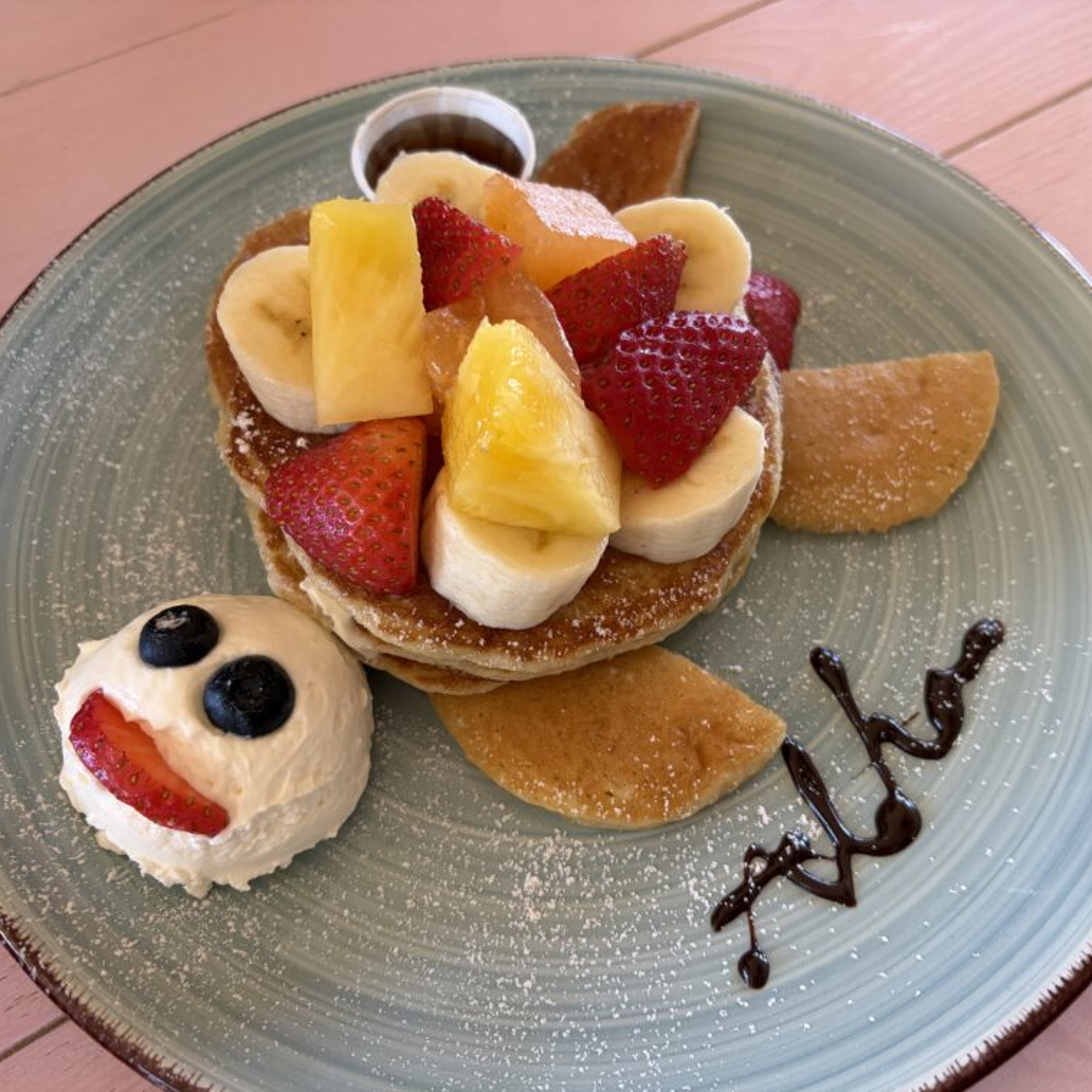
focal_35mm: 31
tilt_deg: -59.1
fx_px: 1106
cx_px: 614
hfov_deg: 52.4
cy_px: 550
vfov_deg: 52.5
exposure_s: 1/119
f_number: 1.6
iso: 125
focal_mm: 5.96
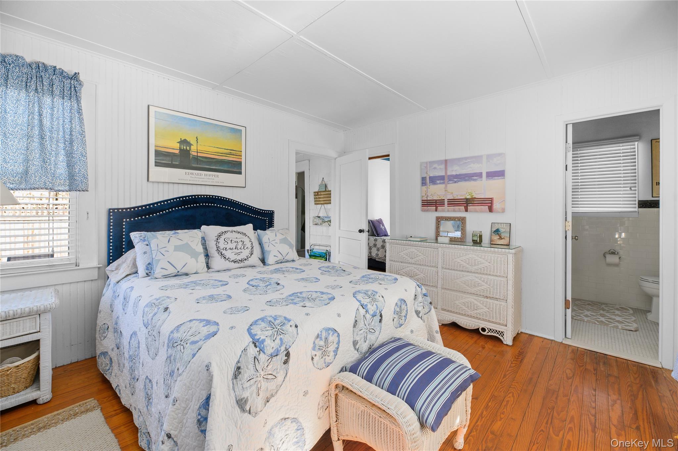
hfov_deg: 104.3
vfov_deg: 81.1
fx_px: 263
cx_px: 339
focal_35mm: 14
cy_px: 226
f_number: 7.1
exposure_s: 1/80
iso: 320
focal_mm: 14
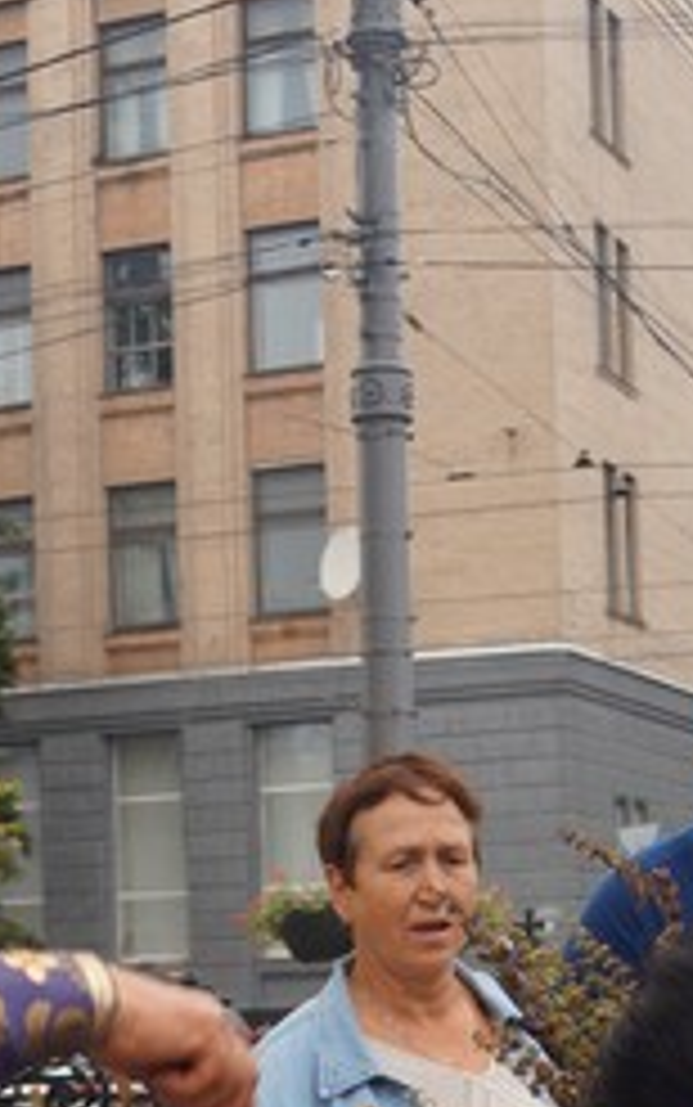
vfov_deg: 23.1
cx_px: 526
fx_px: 2626
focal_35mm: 87
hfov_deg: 15.0
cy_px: 1024
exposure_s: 1/200
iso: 100
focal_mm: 20
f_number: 4
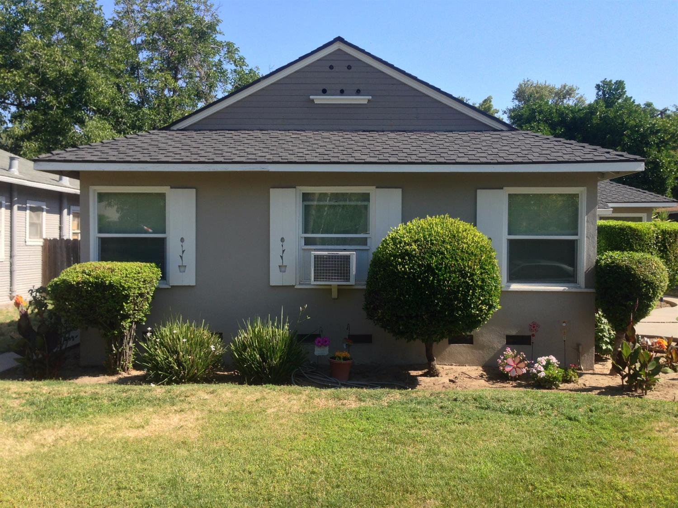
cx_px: 339
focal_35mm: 33
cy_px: 254
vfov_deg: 42.9
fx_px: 646
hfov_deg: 55.4
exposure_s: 1/704
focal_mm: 4.12
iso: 50
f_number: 2.4
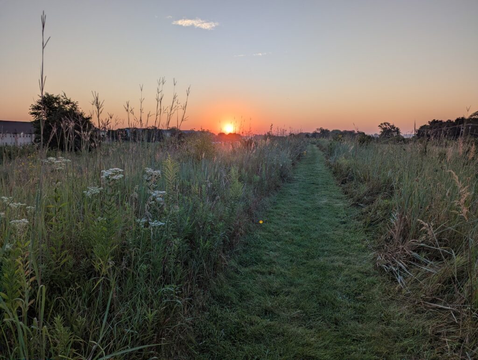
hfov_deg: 71.5
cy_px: 180
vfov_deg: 56.9
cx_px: 239
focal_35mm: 24
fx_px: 332
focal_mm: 6.81
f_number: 1.85
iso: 33
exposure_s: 1/1192
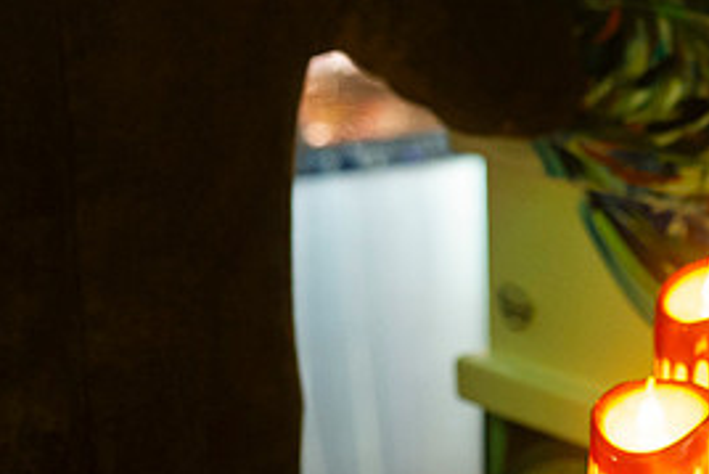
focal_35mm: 149
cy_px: -124
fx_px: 2936
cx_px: 648
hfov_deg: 13.6
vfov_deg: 9.1
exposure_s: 1/60
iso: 3200
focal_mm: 50
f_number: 2.8
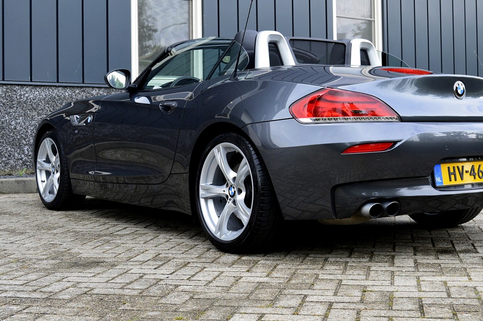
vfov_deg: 23.8
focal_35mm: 57
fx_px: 759
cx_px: 282
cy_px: 128
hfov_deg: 35.2
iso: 400
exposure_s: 1/125
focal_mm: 29
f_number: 9
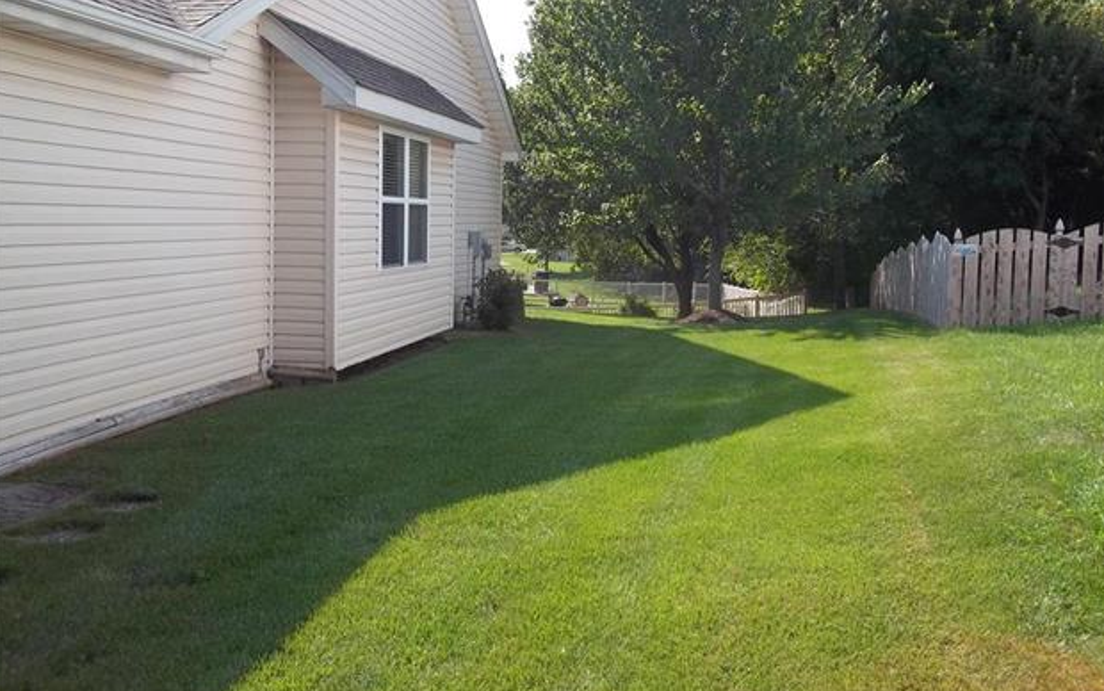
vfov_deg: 36.2
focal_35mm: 35
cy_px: 281
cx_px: 561
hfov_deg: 55.3
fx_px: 1053
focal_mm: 5.7
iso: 80
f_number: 5.5
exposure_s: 1/200
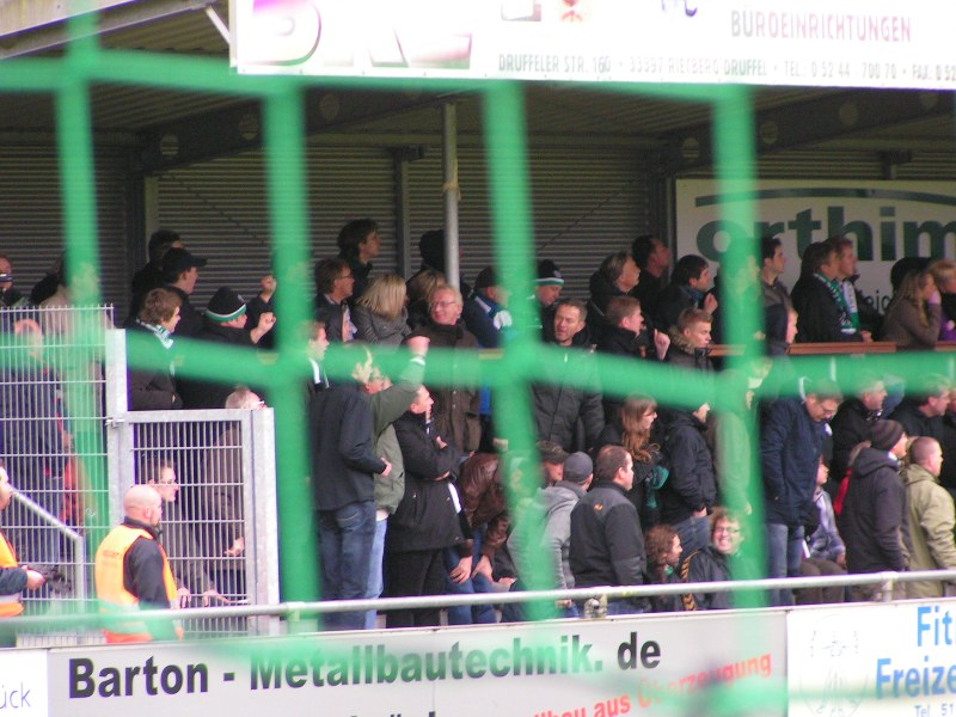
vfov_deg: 5.0
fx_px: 8202
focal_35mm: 297
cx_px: 478
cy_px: 358
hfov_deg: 6.7
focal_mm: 45.4
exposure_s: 1/50
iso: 200
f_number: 3.5
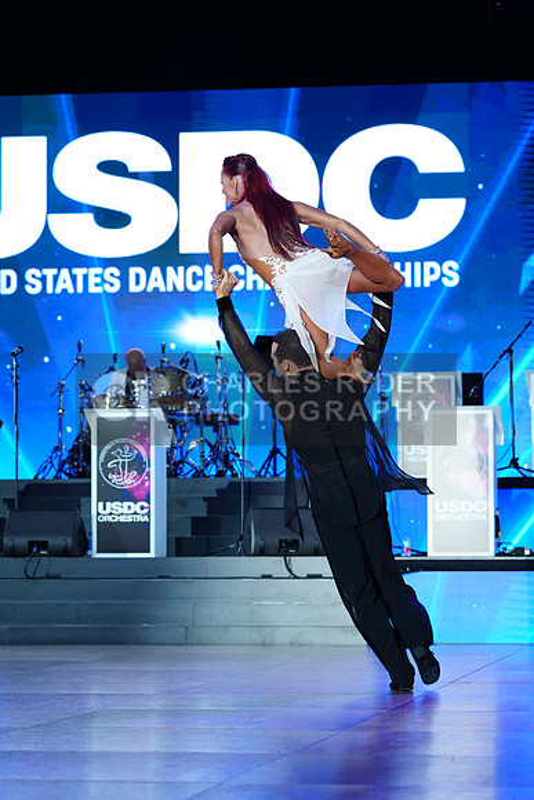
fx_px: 2735
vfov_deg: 16.6
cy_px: 400
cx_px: 267
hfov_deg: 11.2
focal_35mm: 123
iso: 800
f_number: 4
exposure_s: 1/250
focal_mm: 123
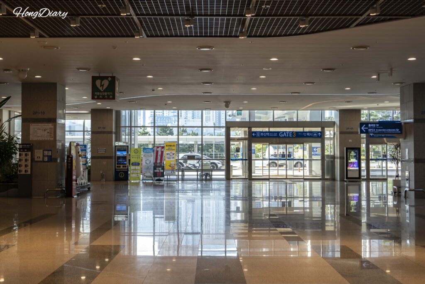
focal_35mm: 41
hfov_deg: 47.4
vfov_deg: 32.6
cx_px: 212
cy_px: 142
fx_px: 484
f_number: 5.6
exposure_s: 1/60
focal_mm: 41
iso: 125
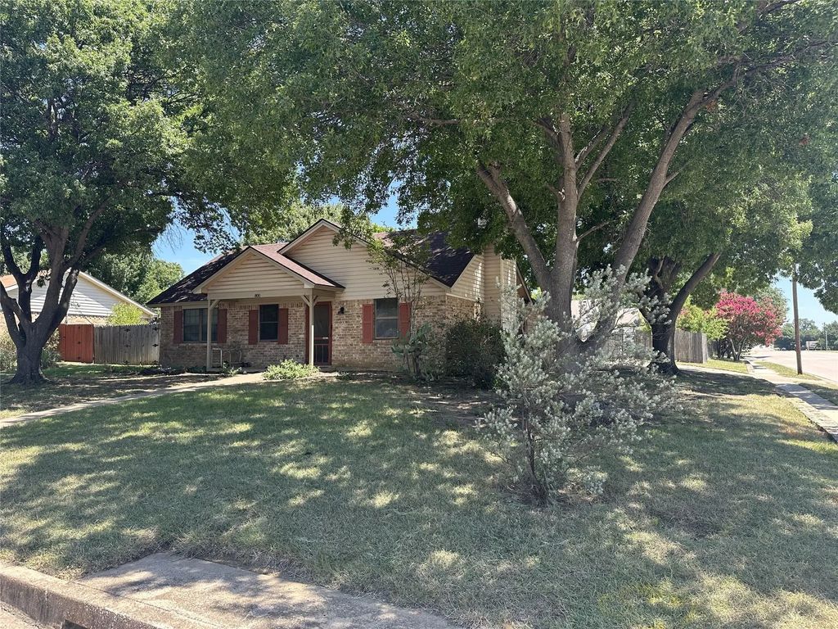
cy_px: 314
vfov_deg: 56.8
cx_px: 419
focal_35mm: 24
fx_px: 581
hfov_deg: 71.6
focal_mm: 6.86
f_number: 1.78
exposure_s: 1/822
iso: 80
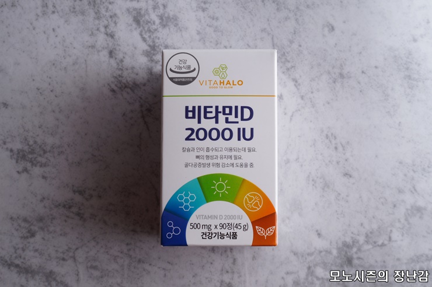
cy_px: 144
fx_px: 540
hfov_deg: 43.6
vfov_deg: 29.8
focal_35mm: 45
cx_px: 216
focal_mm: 30
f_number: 11
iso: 100
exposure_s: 1/60
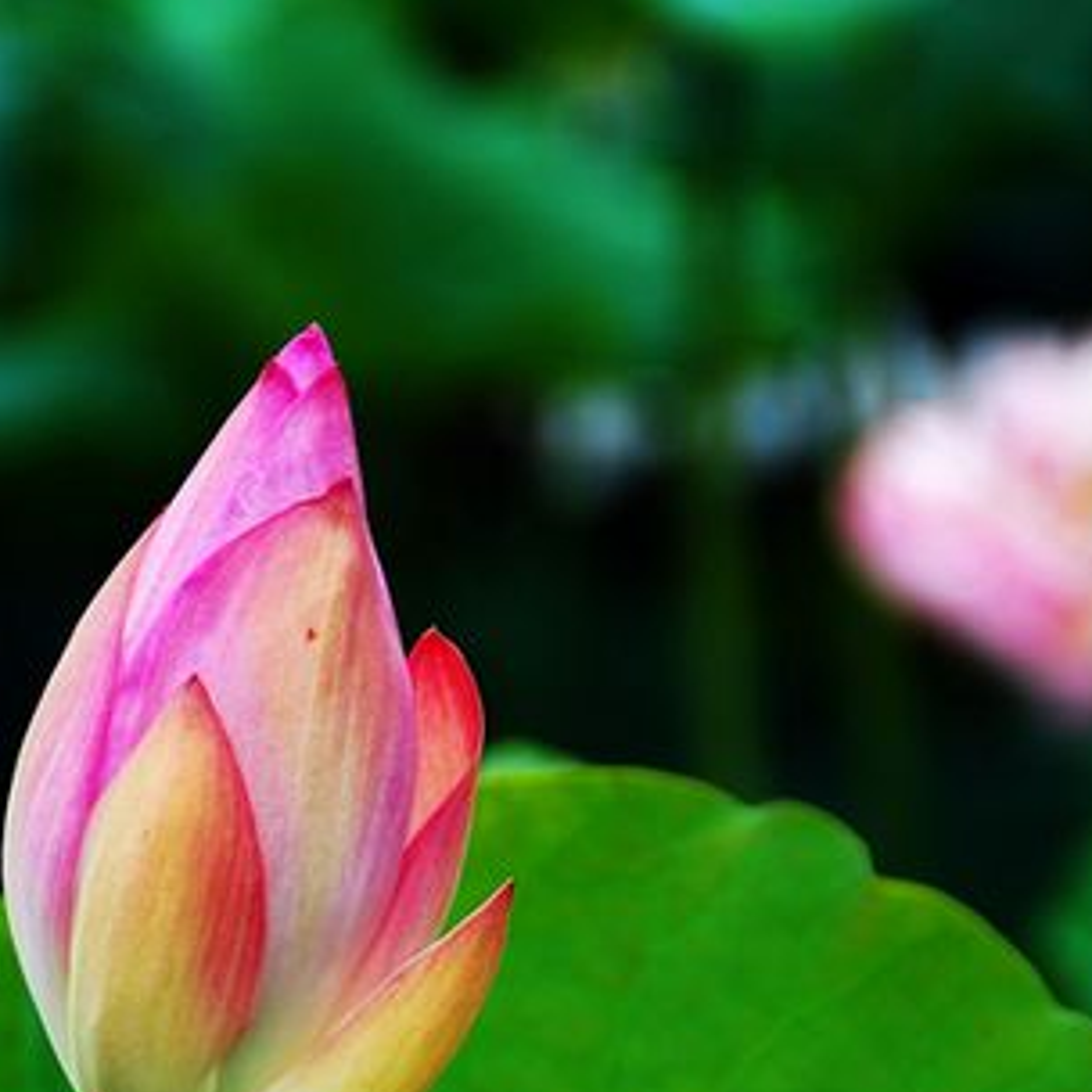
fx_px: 20986
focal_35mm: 588
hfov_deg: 3.0
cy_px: 966
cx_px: 321
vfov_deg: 3.0
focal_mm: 200
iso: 125
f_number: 5.6
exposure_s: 1/125
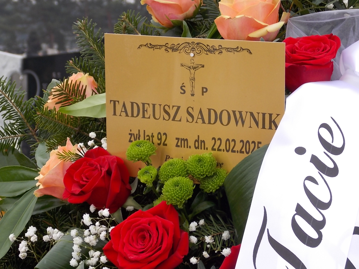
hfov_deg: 16.7
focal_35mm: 118
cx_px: 180
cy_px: 134
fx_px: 1224
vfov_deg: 12.6
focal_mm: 20.9
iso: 80
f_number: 4.8
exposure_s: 1/80
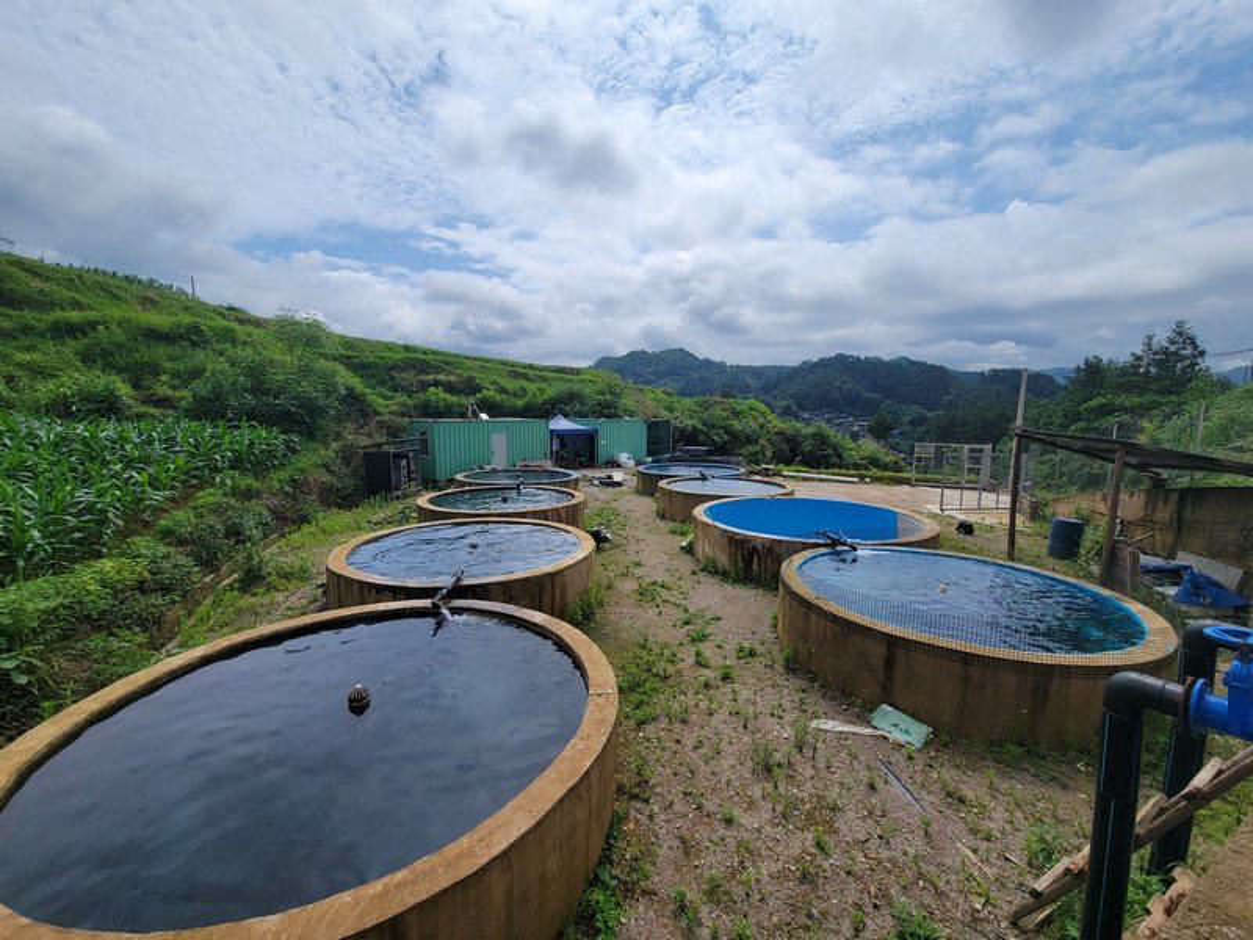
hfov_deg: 106.2
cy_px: 470
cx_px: 626
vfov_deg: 89.9
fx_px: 471
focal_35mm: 13
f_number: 2.2
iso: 50
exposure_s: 1/3840
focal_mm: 2.2
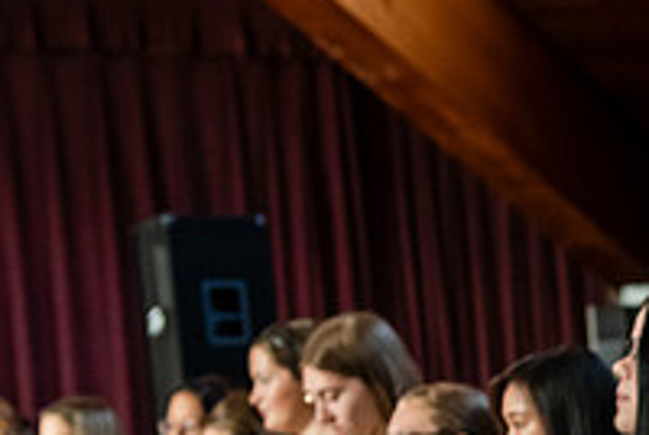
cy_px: 557
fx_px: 2510
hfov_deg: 14.0
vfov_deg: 9.7
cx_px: 899
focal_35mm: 139
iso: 2000
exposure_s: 1/200
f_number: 4
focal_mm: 48
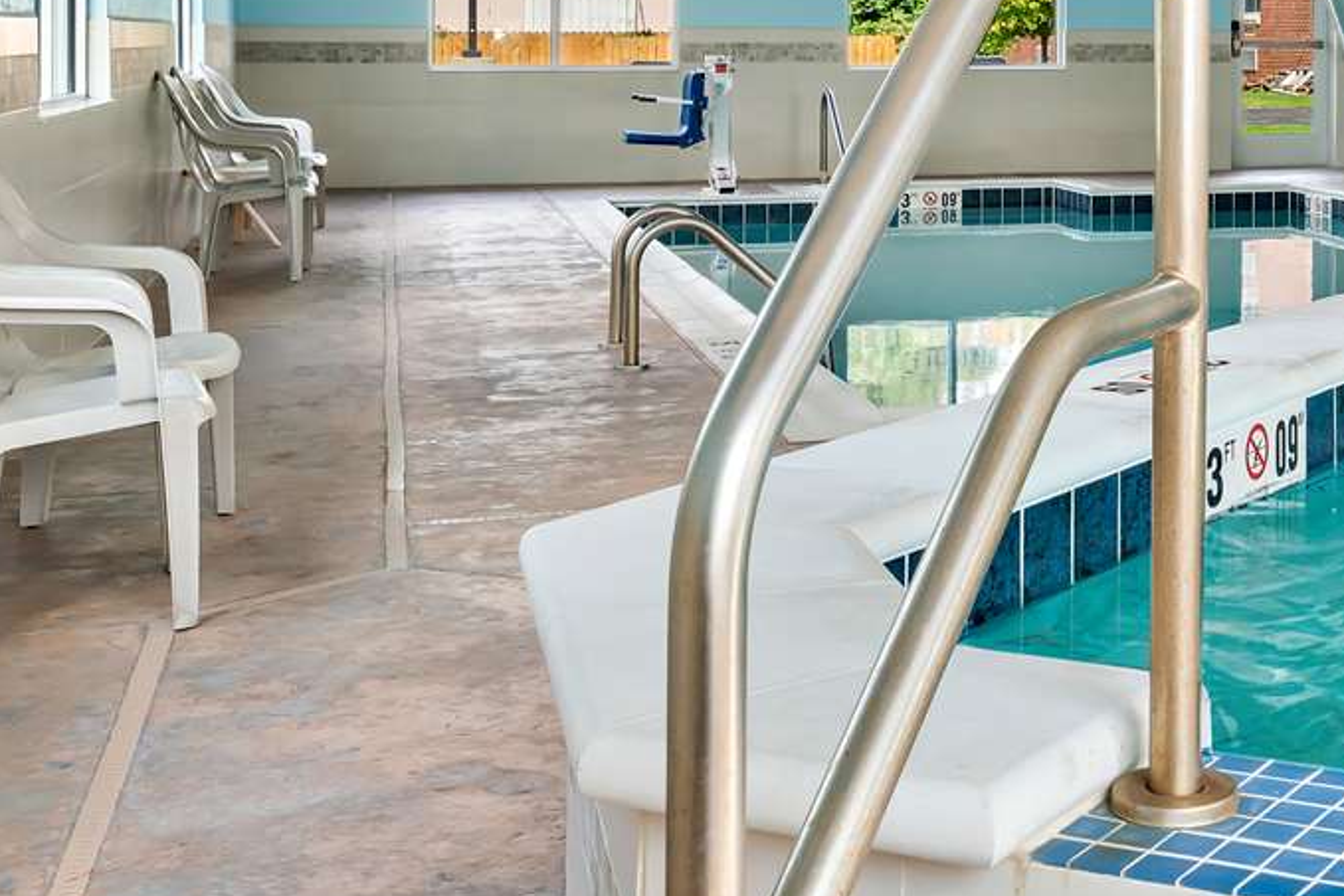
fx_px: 1979
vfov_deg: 25.1
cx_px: 1464
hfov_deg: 33.0
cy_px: 168
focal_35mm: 53
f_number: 9
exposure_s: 1/20
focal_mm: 24
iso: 400
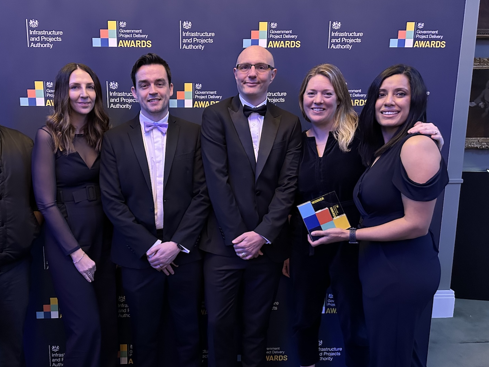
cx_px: 194
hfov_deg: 56.3
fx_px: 452
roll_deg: +0.1
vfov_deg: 44.1
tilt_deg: -9.9
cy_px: 202
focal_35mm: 32
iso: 800
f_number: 1.78
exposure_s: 1/33
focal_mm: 6.86
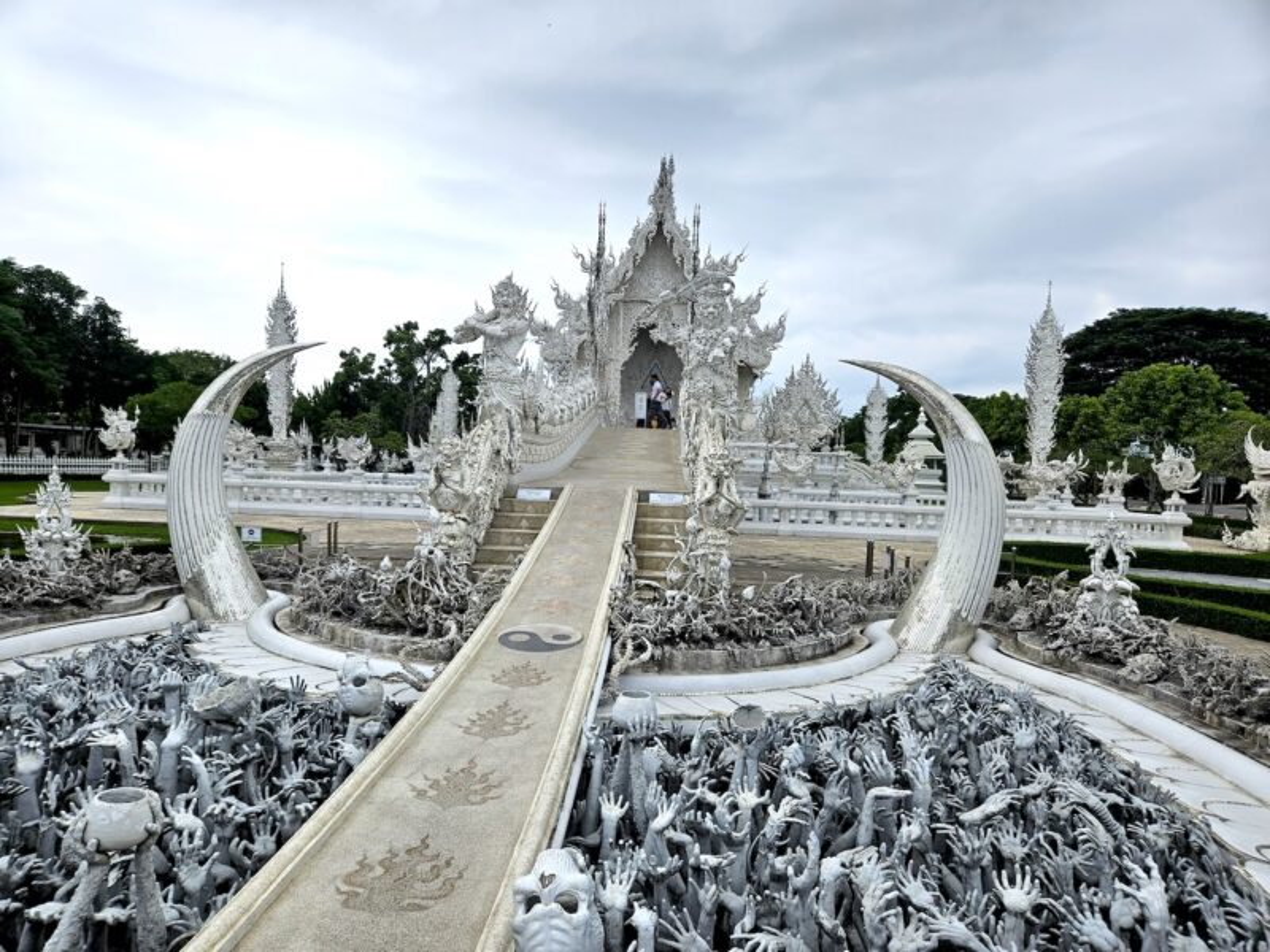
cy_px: 476
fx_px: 844
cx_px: 635
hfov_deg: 73.9
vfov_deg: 58.9
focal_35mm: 23
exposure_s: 1/779
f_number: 1.8
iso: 25
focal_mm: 5.4
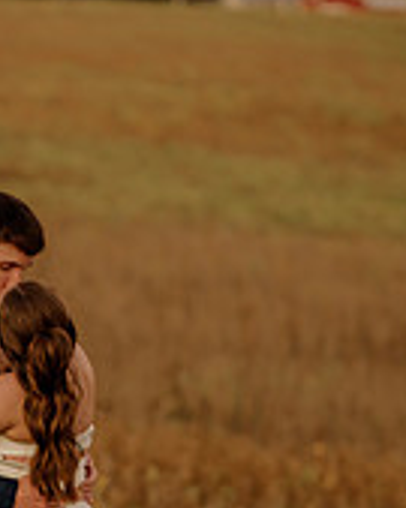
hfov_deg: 7.2
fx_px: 3202
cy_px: 610
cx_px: 33
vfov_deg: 9.0
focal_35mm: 213
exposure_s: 1/125
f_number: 1.8
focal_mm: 85
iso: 200
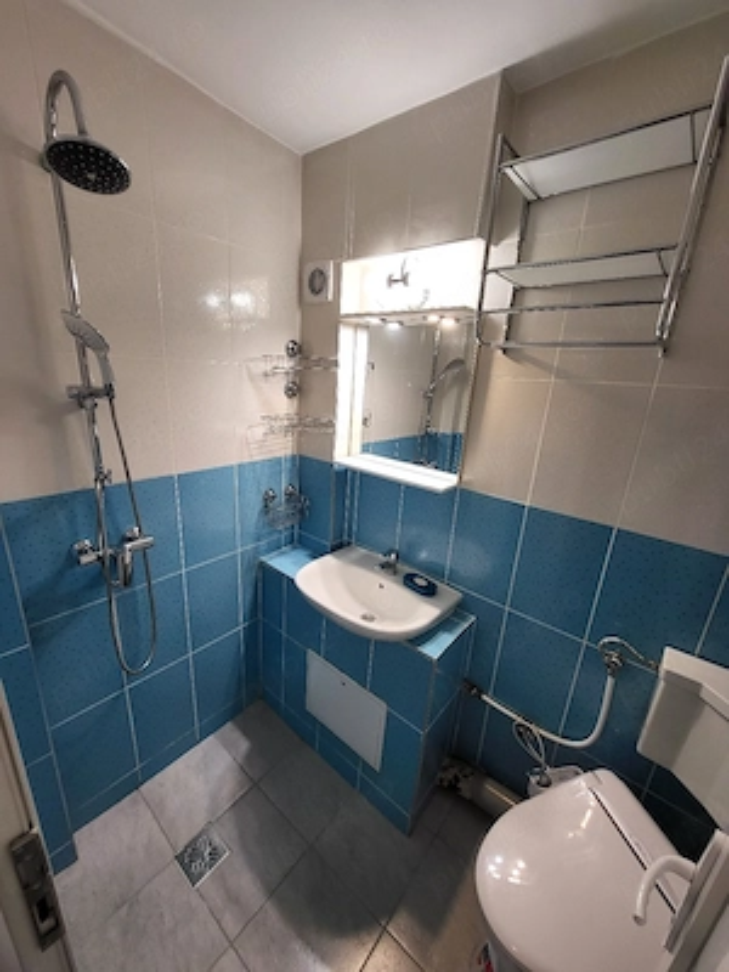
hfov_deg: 89.9
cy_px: 486
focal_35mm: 13
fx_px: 365
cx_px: 364
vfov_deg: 106.2
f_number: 2.2
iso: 100
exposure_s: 1/50.3
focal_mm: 1.74
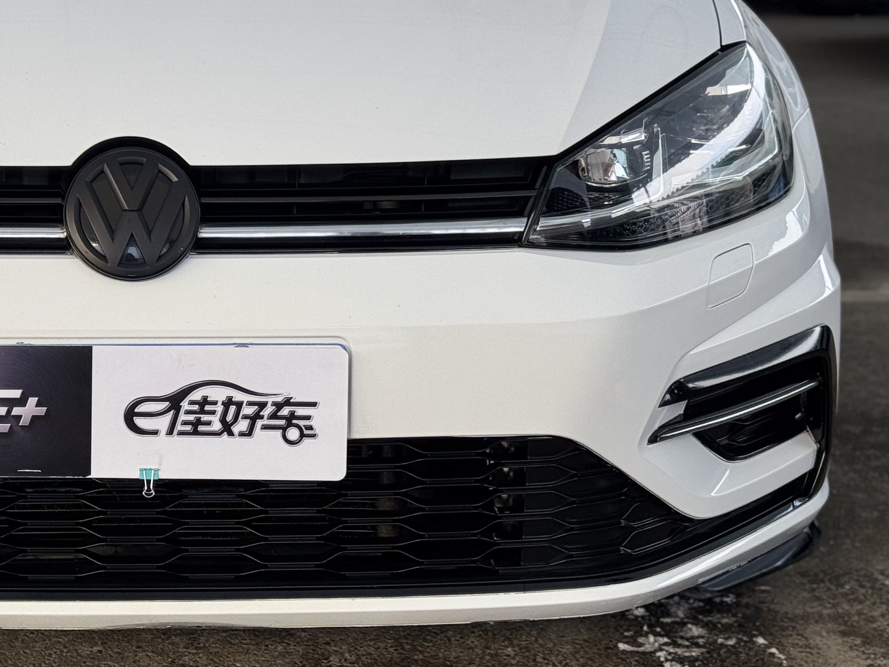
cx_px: 91
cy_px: 56
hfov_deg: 20.9
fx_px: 2363
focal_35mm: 92
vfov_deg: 15.9
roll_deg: +0.7
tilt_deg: -6.8
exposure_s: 1/121
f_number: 1.78
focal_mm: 6.76
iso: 50
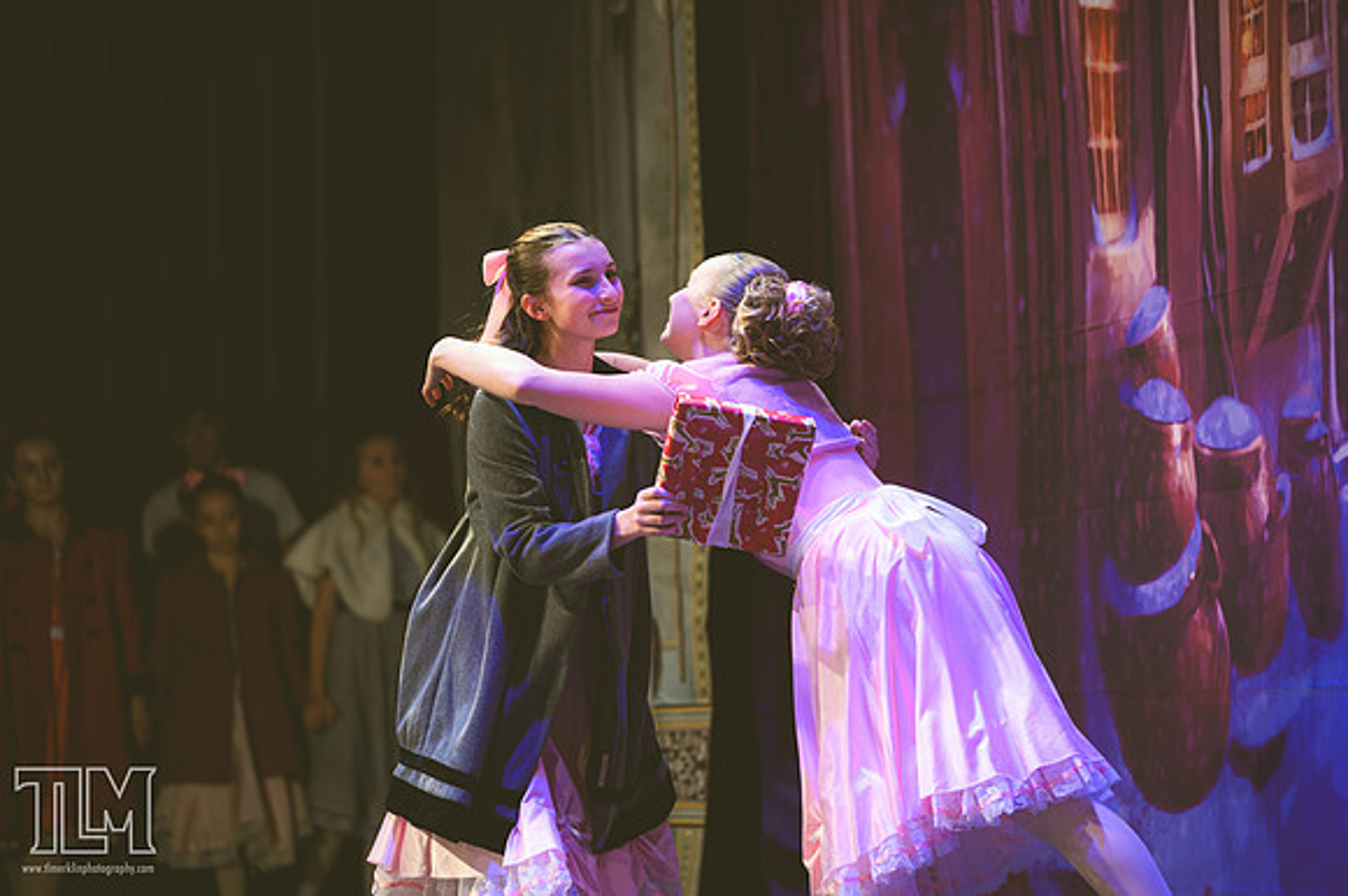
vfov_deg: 10.1
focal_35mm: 135
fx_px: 5052
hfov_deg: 15.2
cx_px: 674
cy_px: 448
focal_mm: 135
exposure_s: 1/250
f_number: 2.8
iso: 1000
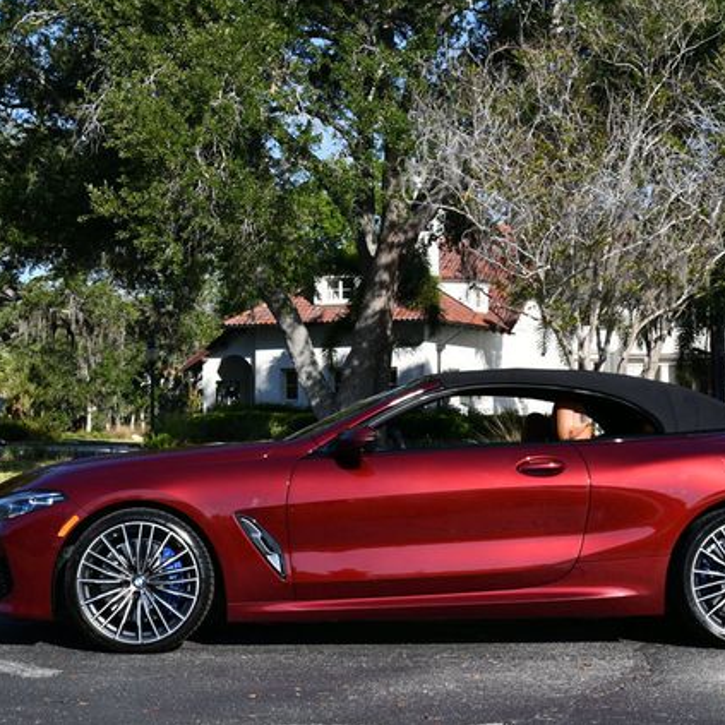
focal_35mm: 67
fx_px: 1588
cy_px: 362
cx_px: 434
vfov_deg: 25.7
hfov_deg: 25.7
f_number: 8
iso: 110
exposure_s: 1/250
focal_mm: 26
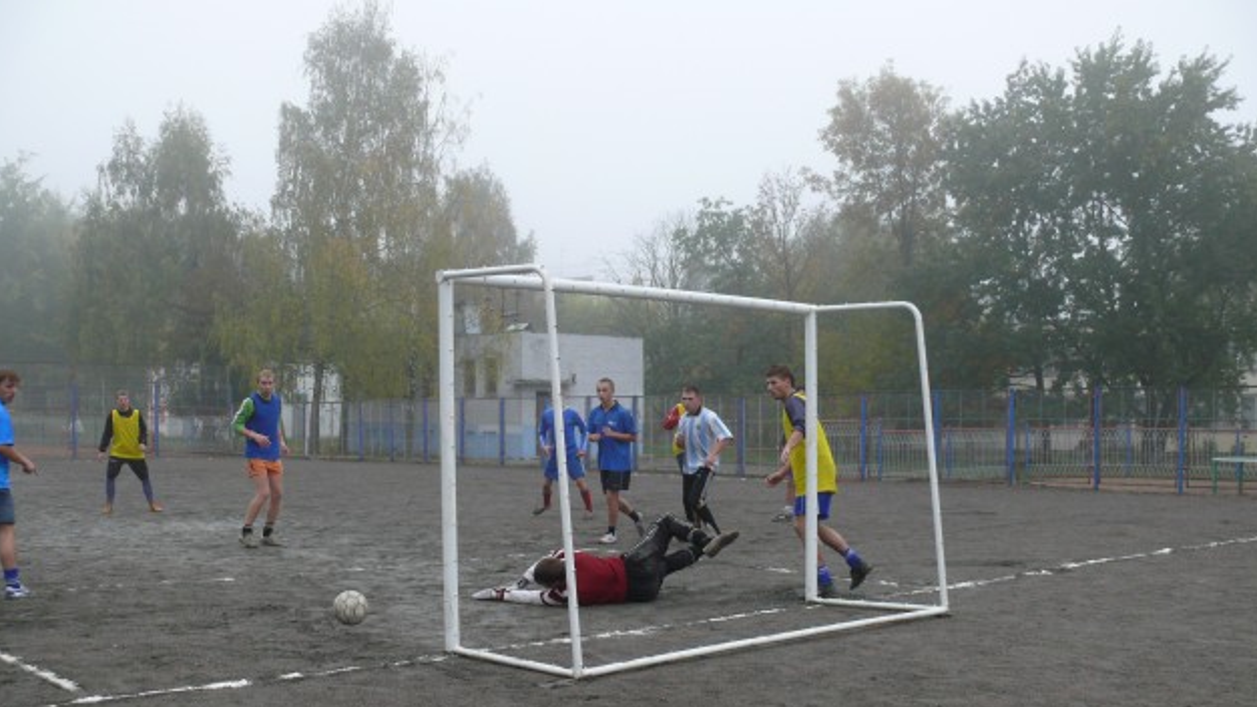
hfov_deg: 51.6
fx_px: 1300
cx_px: 624
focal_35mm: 39
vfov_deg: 30.3
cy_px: 430
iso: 200
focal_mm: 7.4
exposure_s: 1/250
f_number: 2.8
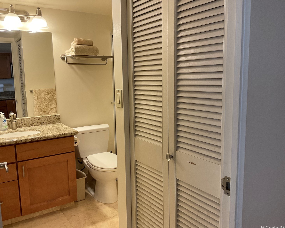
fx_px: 261
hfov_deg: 57.1
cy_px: 113
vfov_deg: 47.1
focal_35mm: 31
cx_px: 134
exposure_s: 1/60
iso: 80
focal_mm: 3
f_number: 1.8
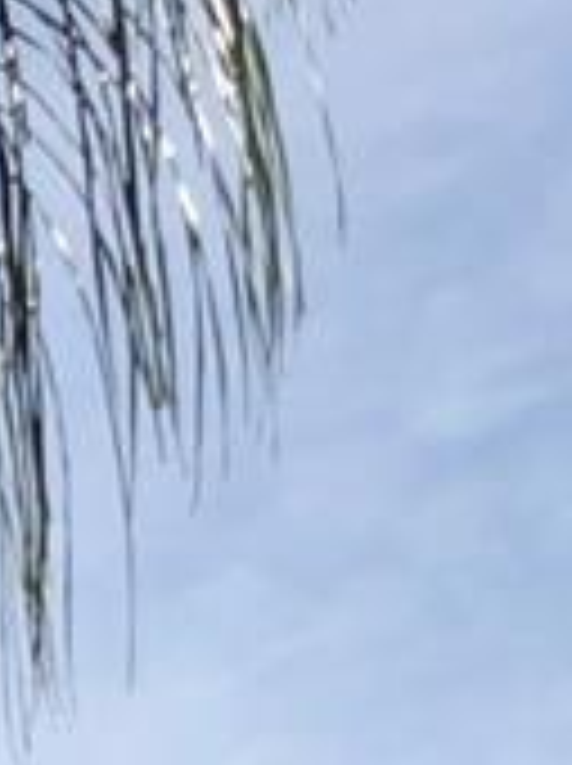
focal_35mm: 198
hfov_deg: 6.8
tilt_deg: +0.9
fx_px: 4373
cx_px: -1139
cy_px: 2174
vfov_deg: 8.6
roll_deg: -1.2
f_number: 1.8
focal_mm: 4
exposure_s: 1/2703
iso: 20
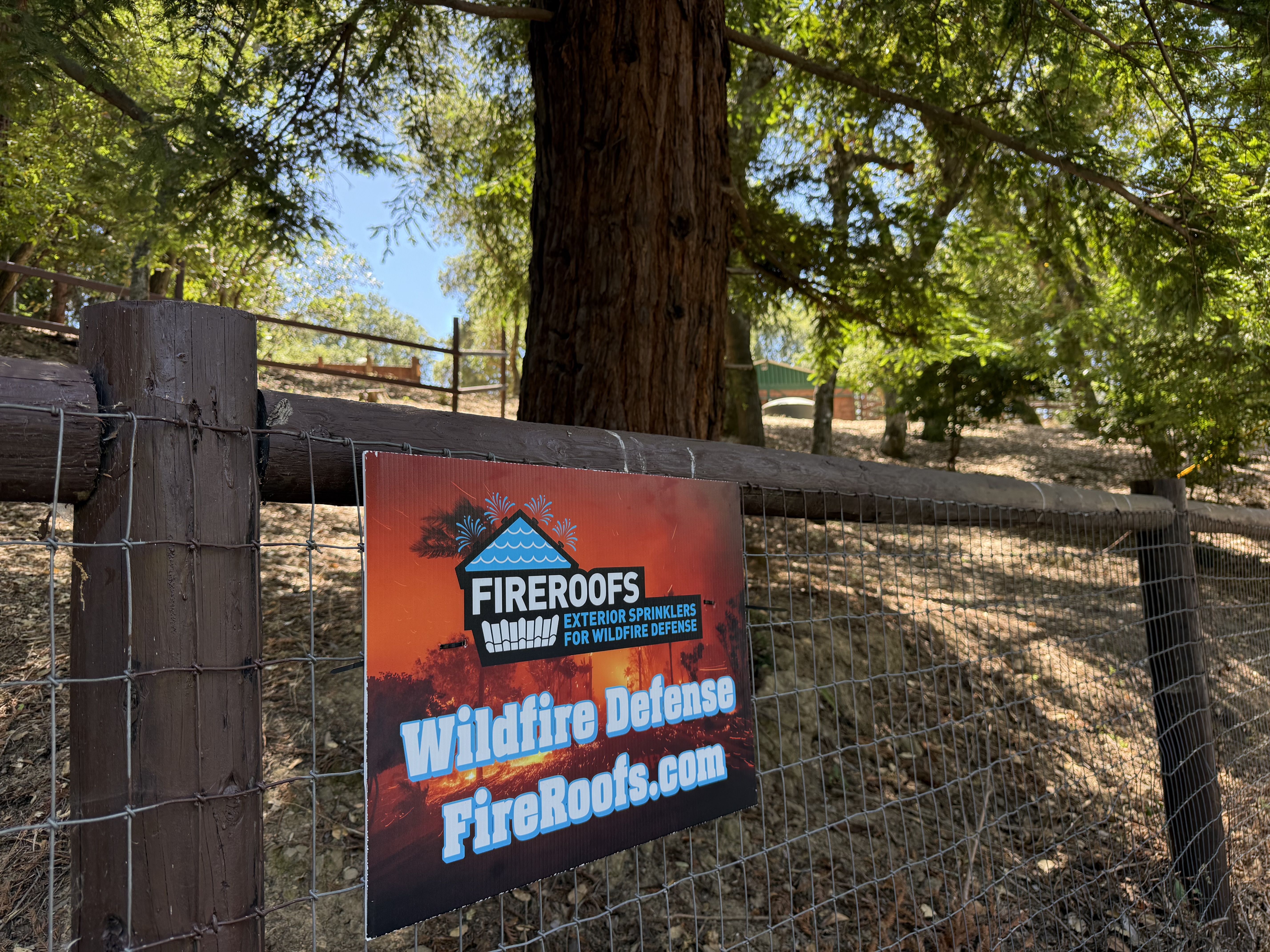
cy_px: 476
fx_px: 881
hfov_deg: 71.6
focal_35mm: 24
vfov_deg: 56.8
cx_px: 635
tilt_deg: +7.0
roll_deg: +3.8
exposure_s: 1/238
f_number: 1.78
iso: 100
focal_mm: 6.76
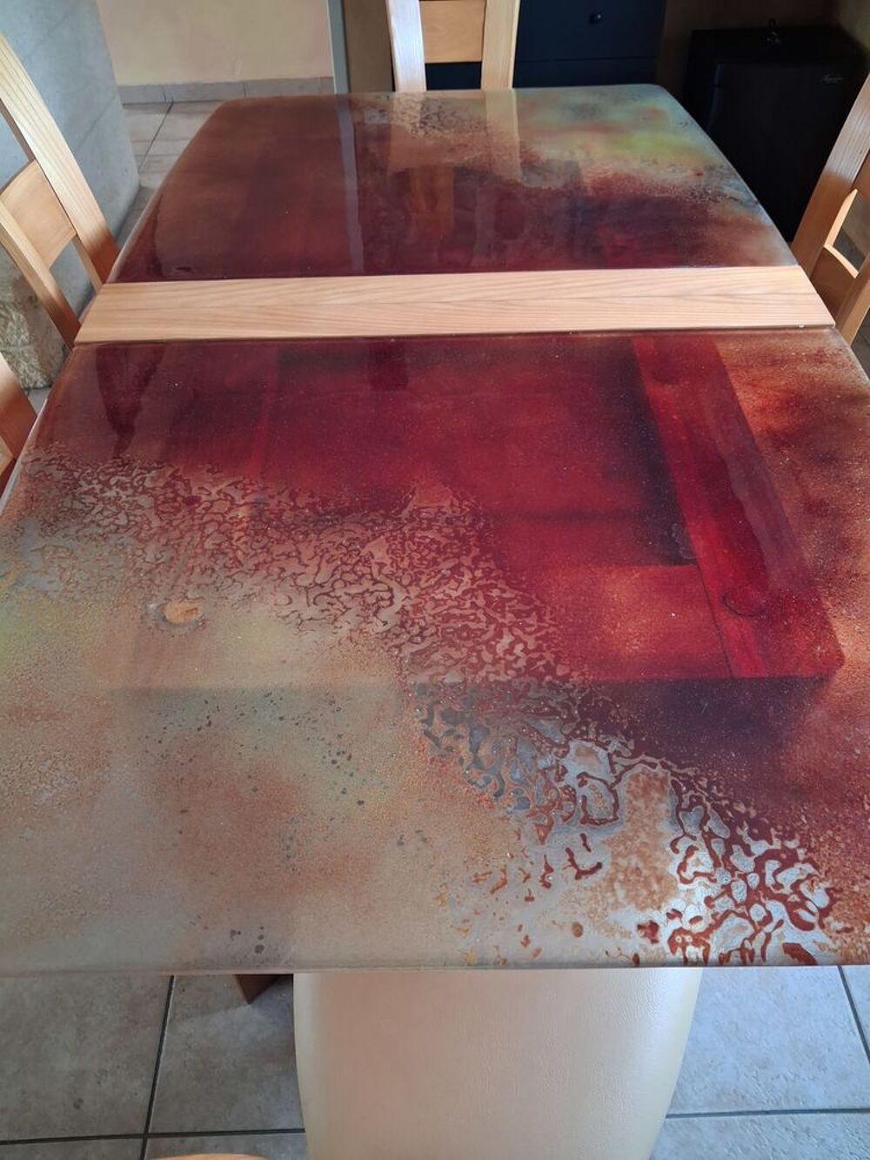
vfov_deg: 65.3
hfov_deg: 51.4
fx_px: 905
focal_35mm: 27
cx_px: 435
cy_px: 580
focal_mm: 4
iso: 500
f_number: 1.8
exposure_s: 1/25
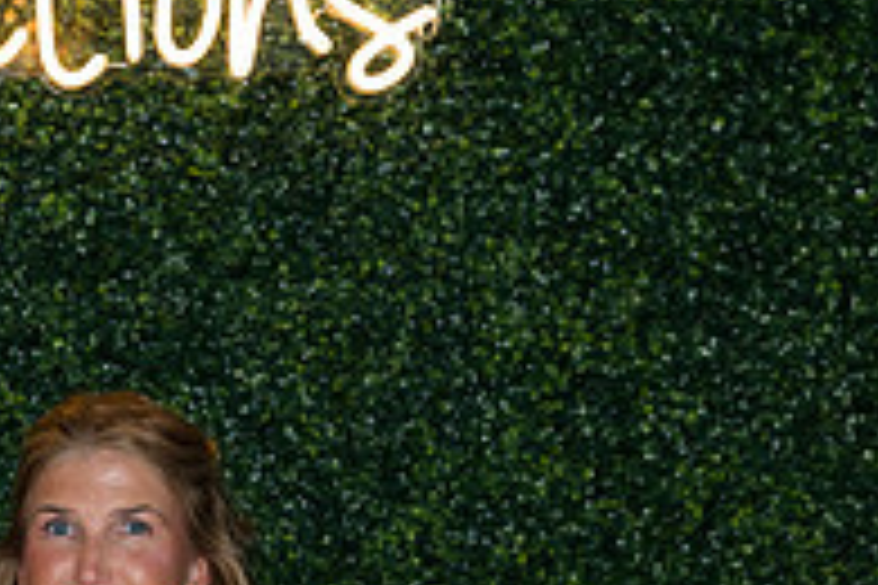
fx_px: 3853
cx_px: -261
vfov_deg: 8.6
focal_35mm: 158
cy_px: 727
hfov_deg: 12.6
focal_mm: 53
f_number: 5
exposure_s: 1/160
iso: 500
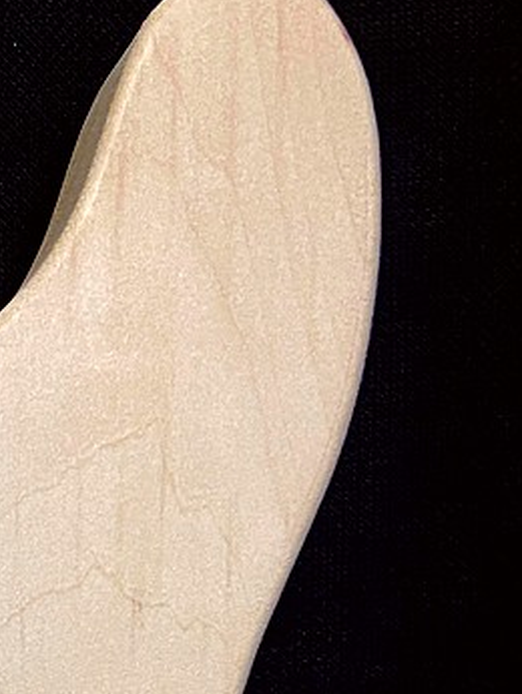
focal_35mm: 106
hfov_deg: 12.9
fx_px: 2129
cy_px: 986
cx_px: -371
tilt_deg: -8.5
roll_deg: +1.6
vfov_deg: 17.1
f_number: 1.8
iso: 100
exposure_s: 1/60
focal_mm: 4.25
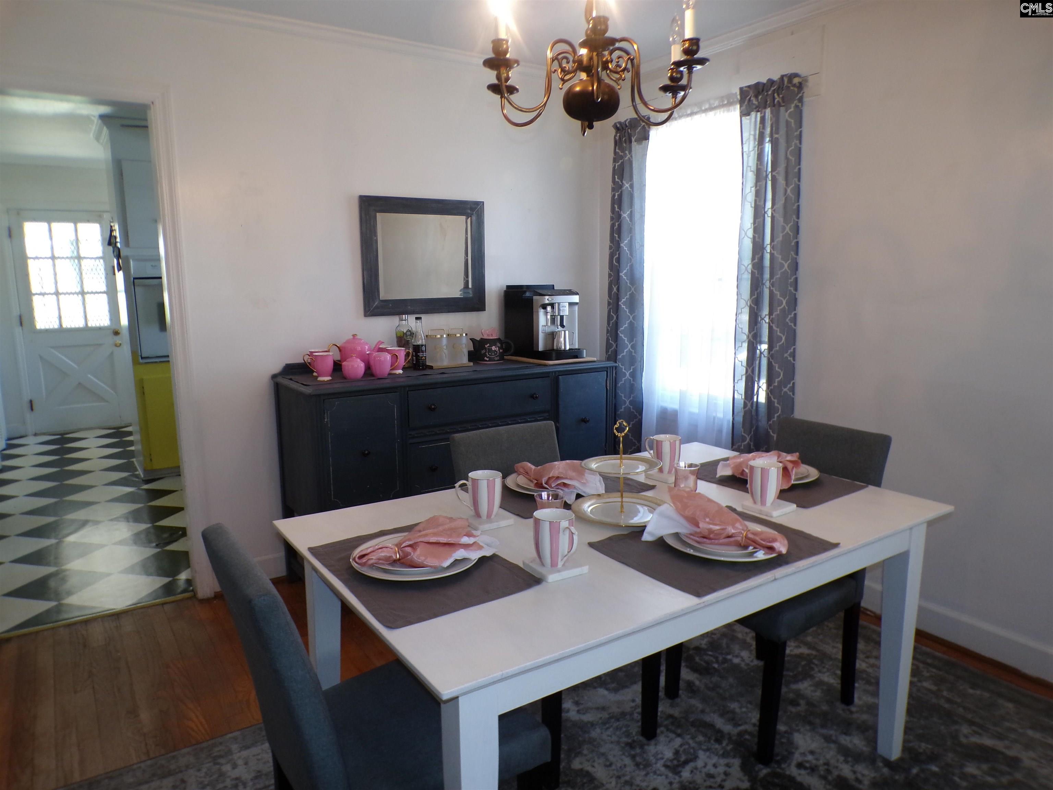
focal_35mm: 24
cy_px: 395
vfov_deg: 56.8
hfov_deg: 71.6
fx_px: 730
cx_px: 526
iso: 200
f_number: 3
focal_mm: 4.3
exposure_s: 1/34
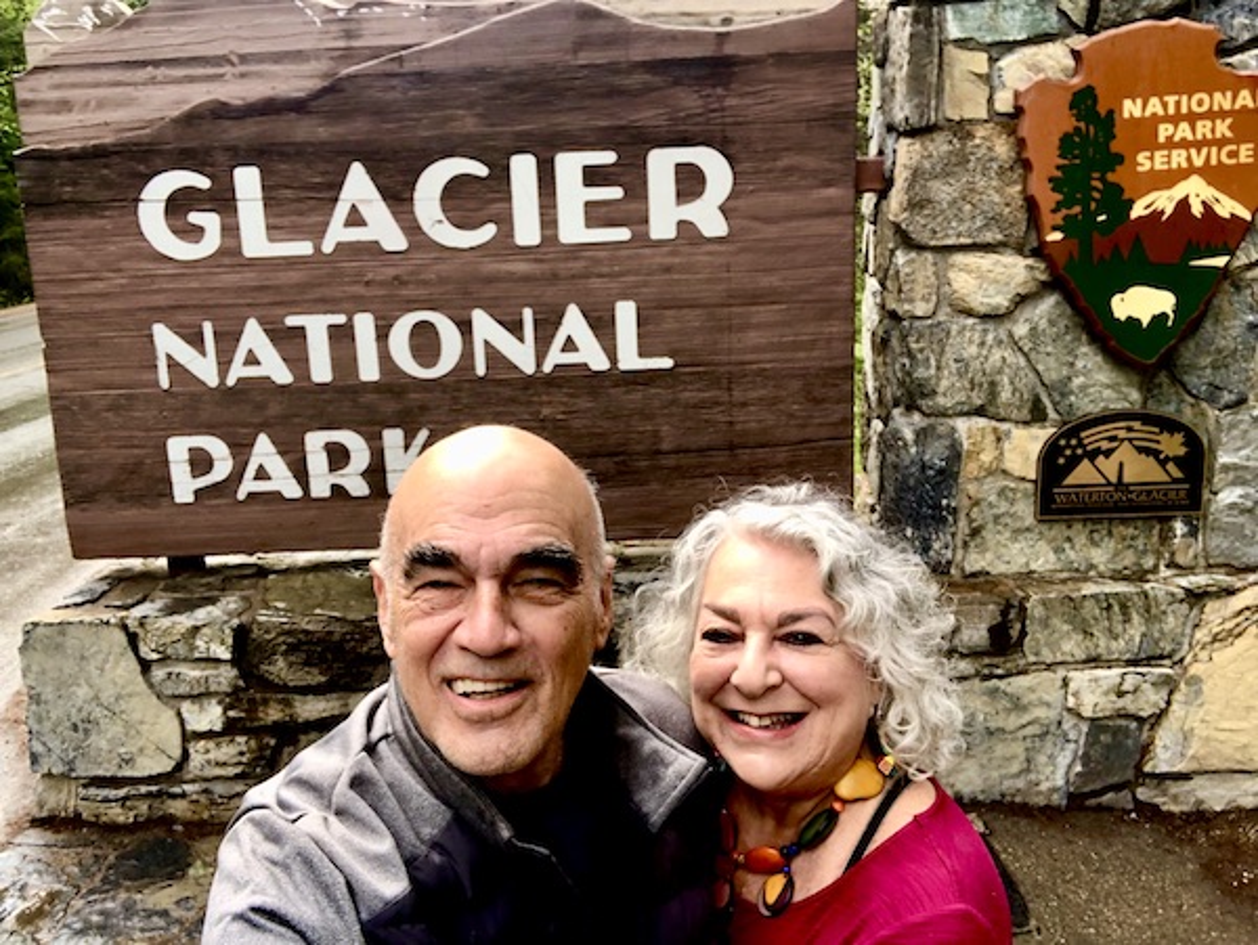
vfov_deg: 44.2
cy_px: 472
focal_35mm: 32
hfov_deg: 56.8
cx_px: 629
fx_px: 1164
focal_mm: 2.87
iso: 20
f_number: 2.2
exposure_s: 1/118
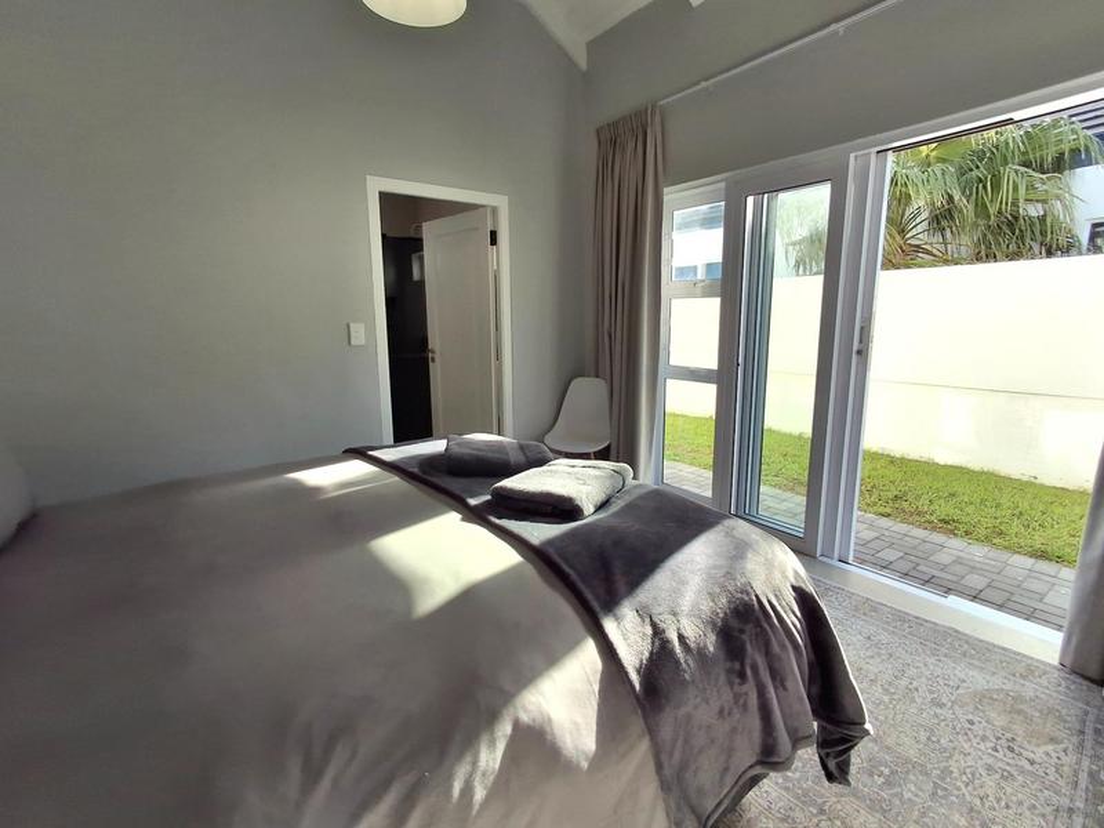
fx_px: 510
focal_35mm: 16
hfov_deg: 94.5
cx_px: 552
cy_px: 414
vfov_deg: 78.1
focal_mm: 1.64
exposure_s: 1/455
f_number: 2.2
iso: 40
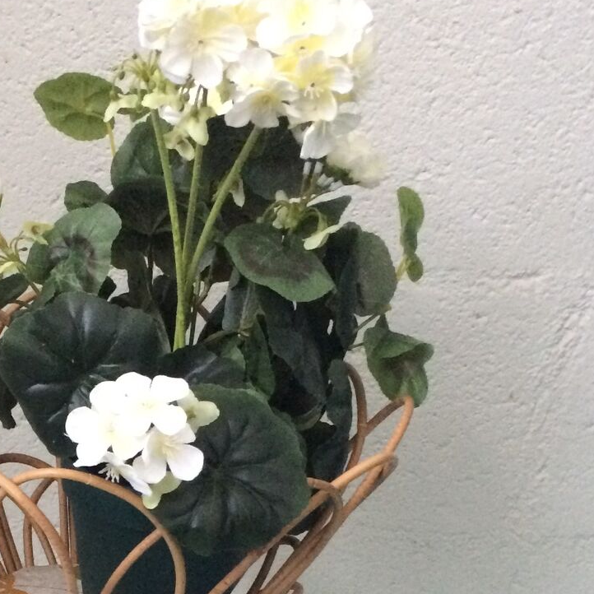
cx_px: 70
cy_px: 640
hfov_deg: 23.7
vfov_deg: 23.0
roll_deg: -3.0
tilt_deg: -34.4
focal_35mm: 71
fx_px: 1378
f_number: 2.2
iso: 250
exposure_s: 1/25
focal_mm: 4.15
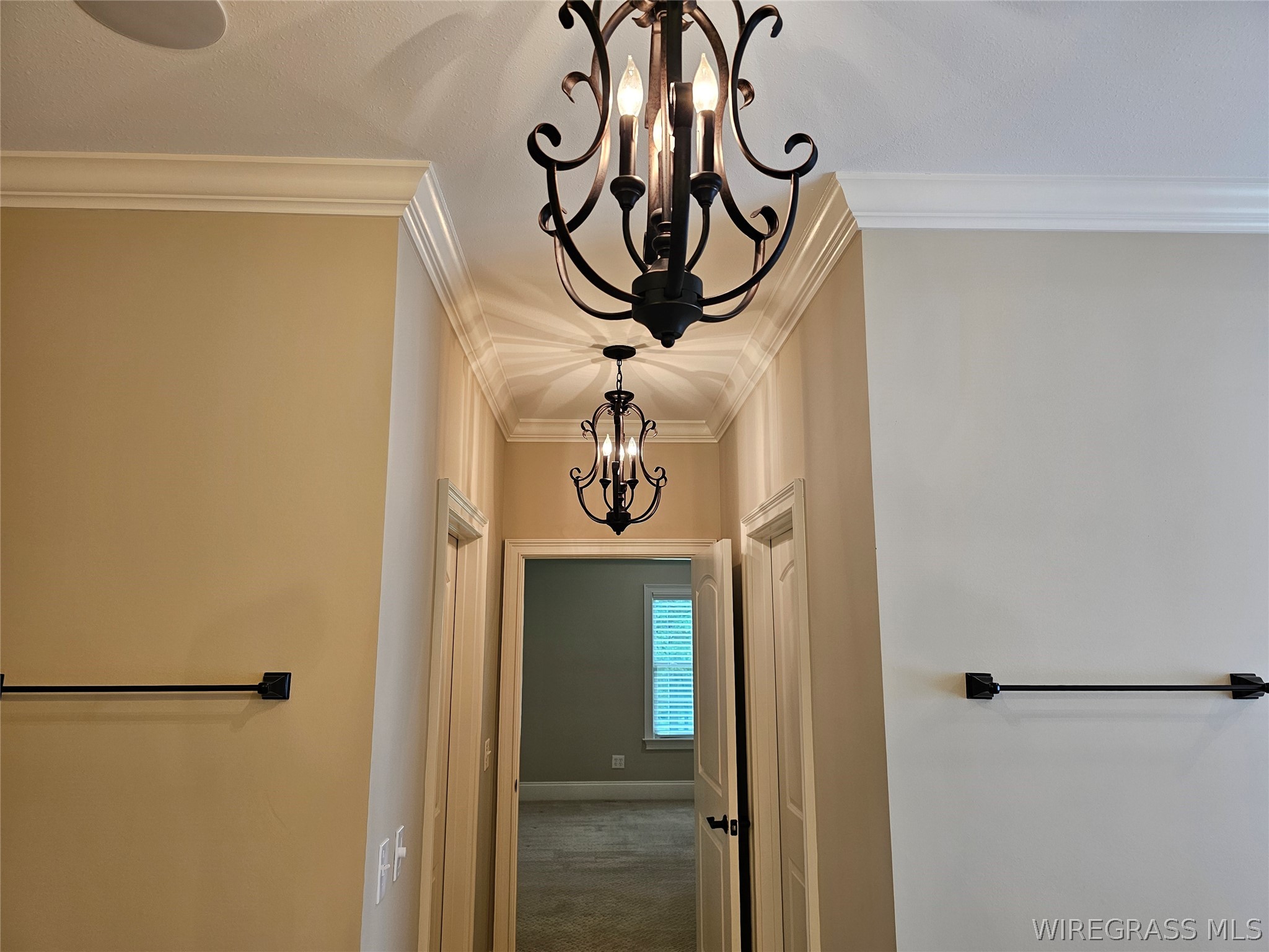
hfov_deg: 73.9
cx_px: 634
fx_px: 843
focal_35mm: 23
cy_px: 476
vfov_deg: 58.9
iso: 125
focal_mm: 6.3
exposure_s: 1/120
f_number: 1.7
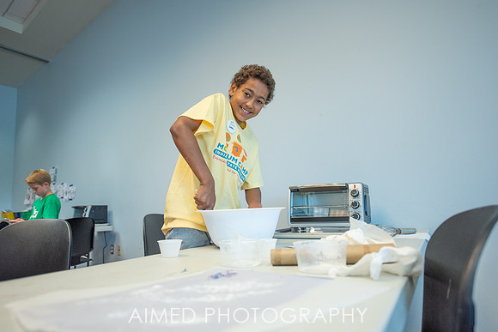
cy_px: 166
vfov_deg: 52.1
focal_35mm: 25
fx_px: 340
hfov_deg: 72.5
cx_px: 252
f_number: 2.8
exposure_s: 1/400
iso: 800
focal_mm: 24
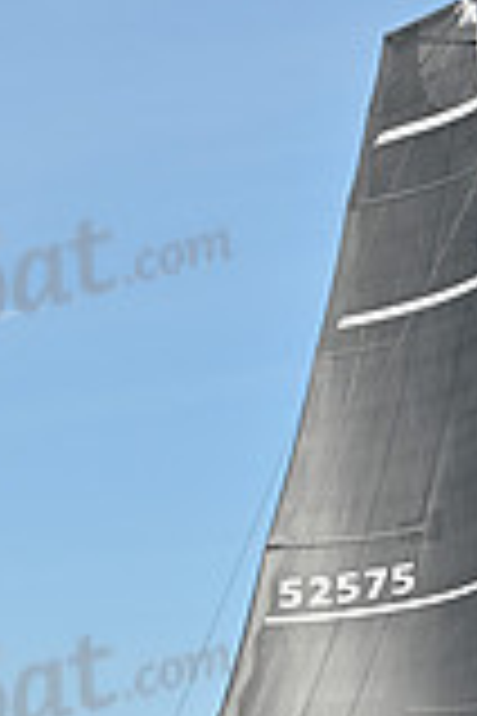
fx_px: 5068
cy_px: 896
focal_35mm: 255
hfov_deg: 5.4
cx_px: 466
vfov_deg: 8.0
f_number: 8
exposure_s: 1/1000
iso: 320
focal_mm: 70
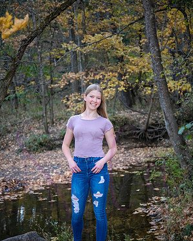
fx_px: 556
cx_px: 96
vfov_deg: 24.4
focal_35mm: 78
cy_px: 136
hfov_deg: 19.7
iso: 800
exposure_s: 1/250
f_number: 4.5
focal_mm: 68
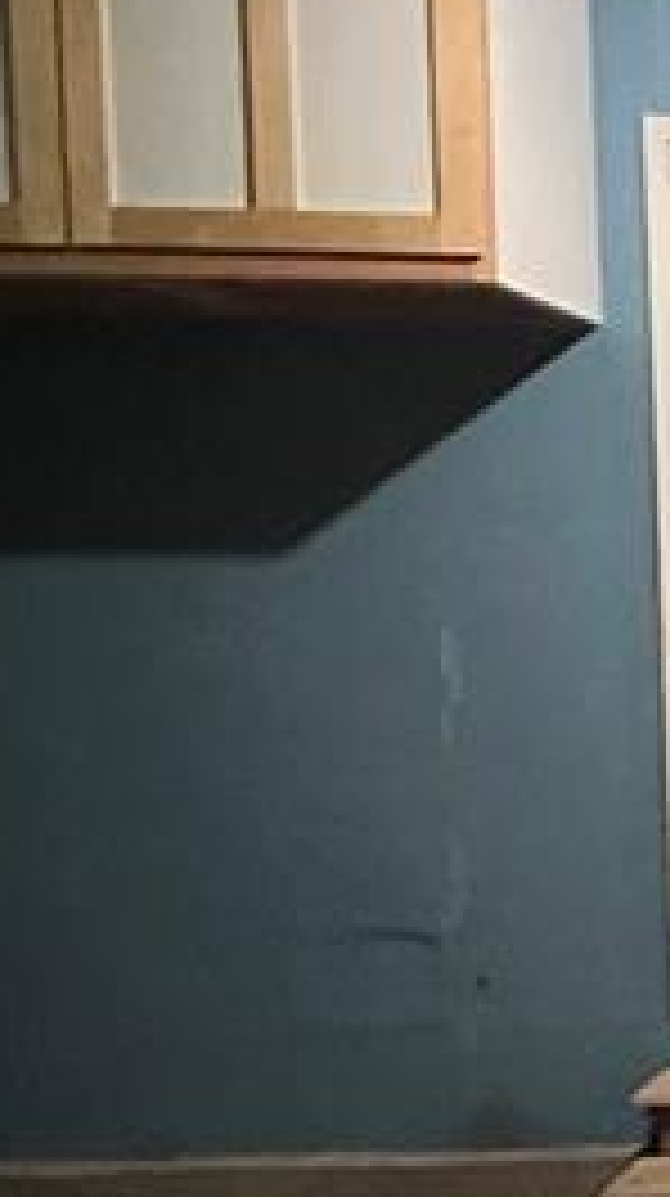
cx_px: 1529
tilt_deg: -5.1
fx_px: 2028
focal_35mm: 64
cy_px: 837
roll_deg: +2.5
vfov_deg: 32.5
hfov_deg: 14.1
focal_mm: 1.57
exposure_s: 1/40
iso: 800
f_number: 1.8
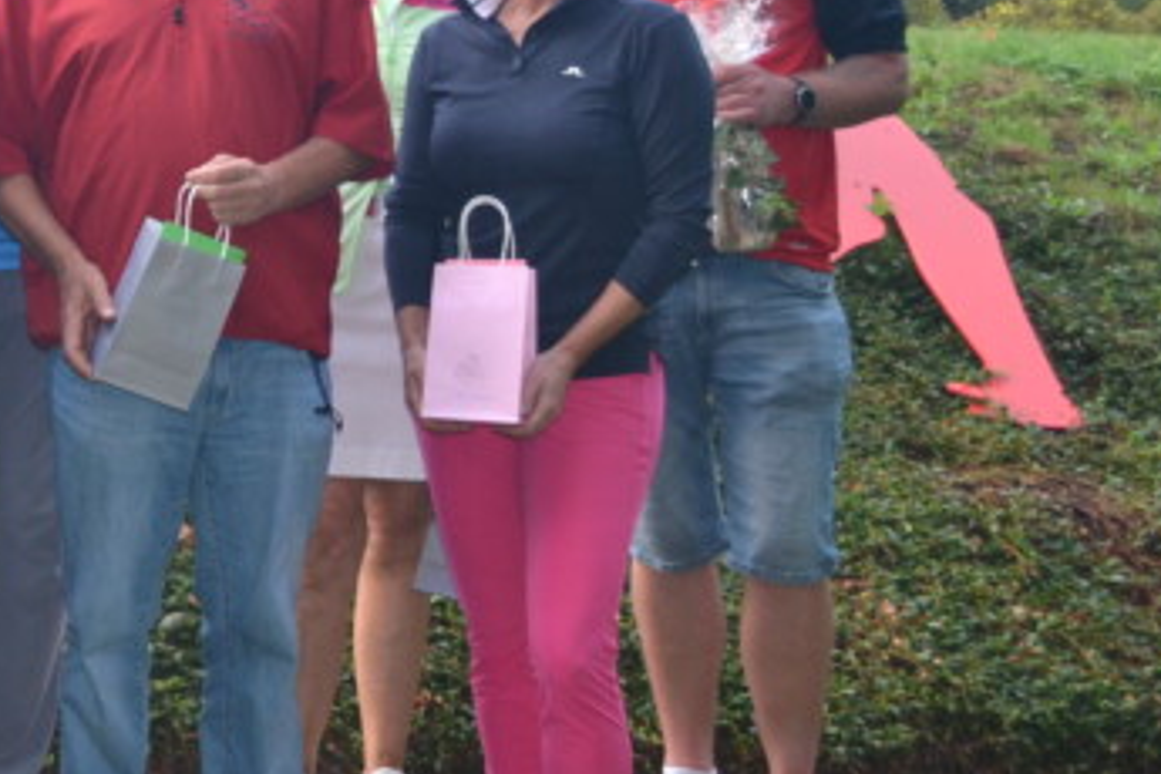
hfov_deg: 18.7
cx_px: -512
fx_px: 3160
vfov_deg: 13.9
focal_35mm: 98
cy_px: 126
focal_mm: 22
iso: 400
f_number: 4
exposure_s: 1/80
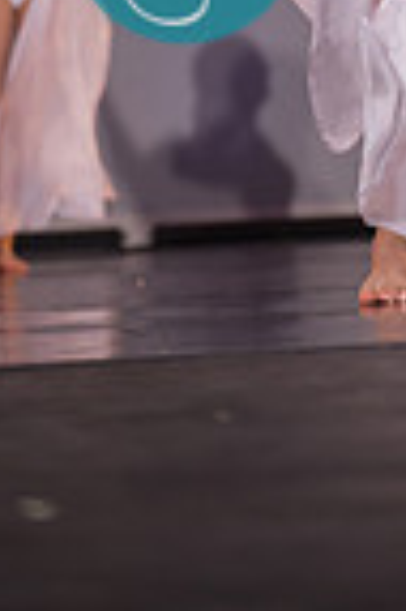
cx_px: 444
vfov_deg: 9.1
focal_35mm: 221
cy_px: -325
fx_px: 3747
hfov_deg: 6.2
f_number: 2.8
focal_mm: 70
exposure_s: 1/500
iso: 400
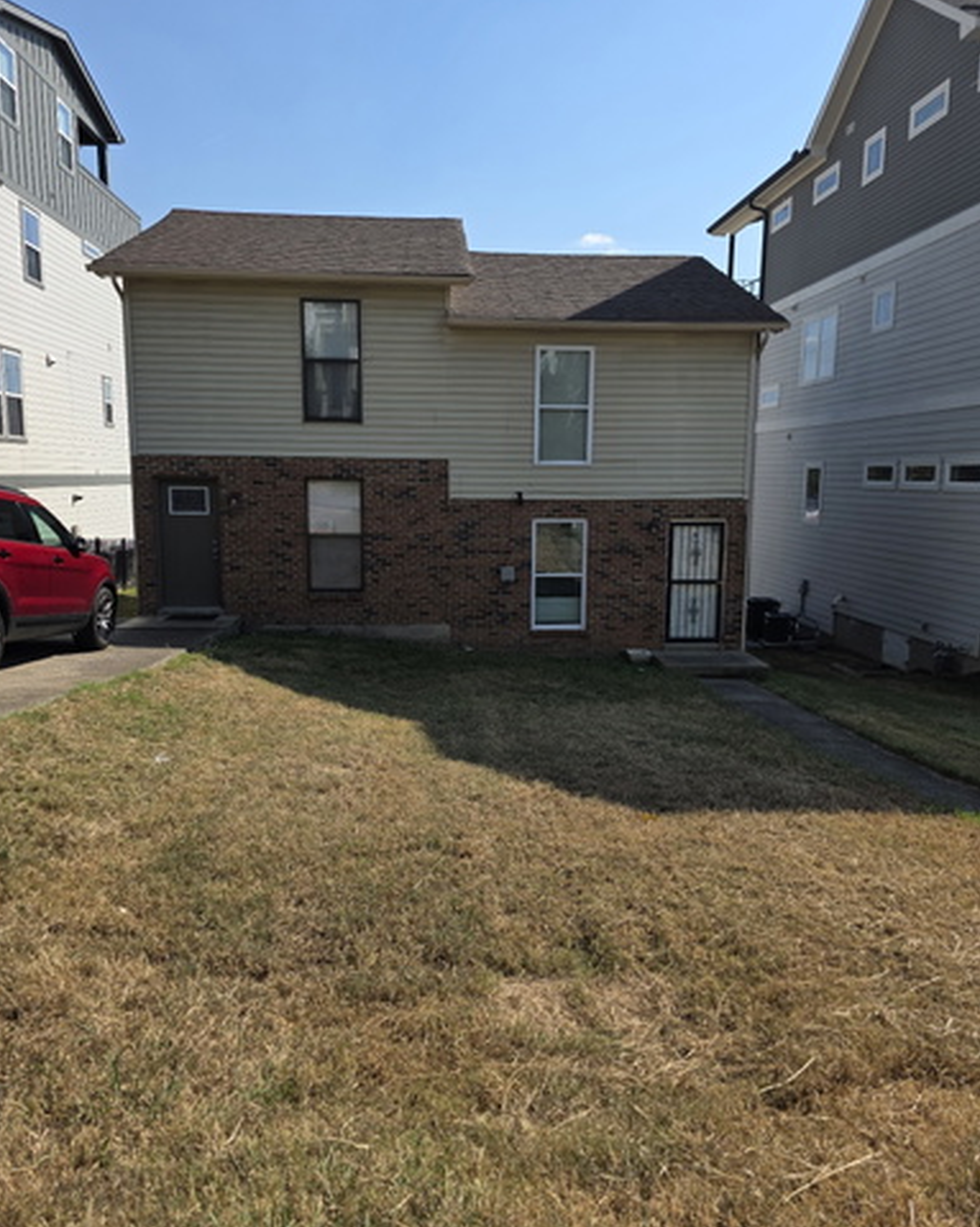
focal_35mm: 25
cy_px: 603
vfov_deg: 68.1
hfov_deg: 56.8
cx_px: 478
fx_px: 907
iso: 80
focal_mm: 6.3
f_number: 1.7
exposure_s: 1/6355
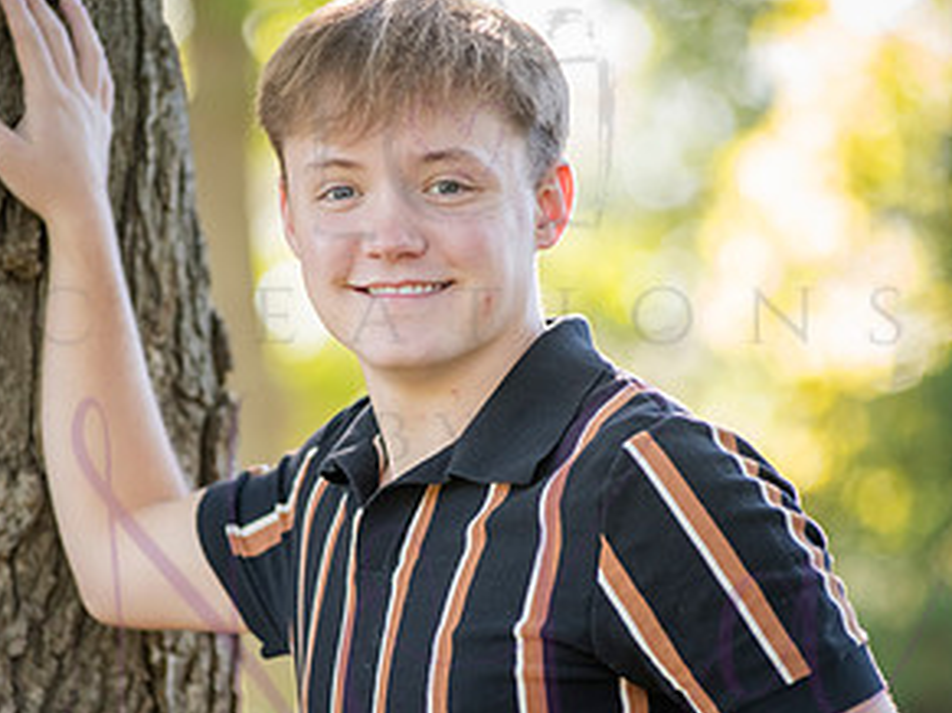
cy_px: 432
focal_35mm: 253
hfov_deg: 7.8
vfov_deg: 5.9
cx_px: 471
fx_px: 6955
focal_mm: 170
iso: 800
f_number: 3.5
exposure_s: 1/320
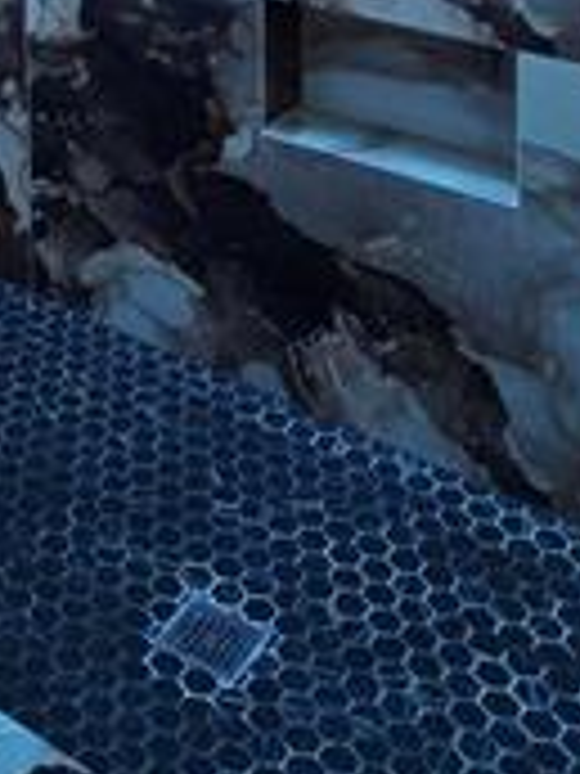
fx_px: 1296
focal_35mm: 58
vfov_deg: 25.5
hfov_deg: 22.8
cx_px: -148
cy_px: -369
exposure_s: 1/135
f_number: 2.2
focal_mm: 2.2
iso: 50
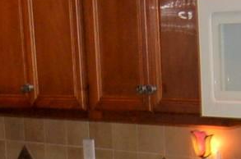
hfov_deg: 10.7
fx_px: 1263
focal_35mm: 189
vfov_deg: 6.7
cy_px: 432
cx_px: -42
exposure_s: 1/60
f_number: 3.5
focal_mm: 18
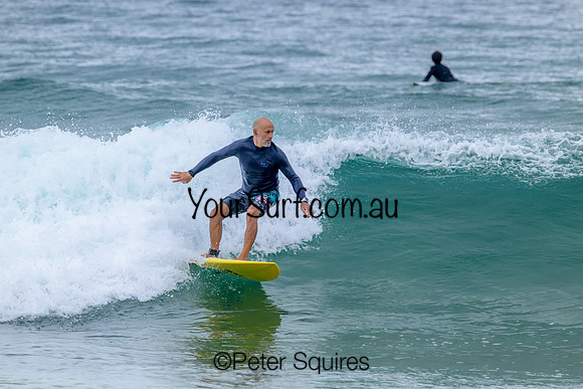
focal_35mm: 502
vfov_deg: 2.7
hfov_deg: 4.1
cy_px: 194
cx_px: 292
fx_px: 8127
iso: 1250
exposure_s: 1/2000
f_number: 10
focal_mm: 490
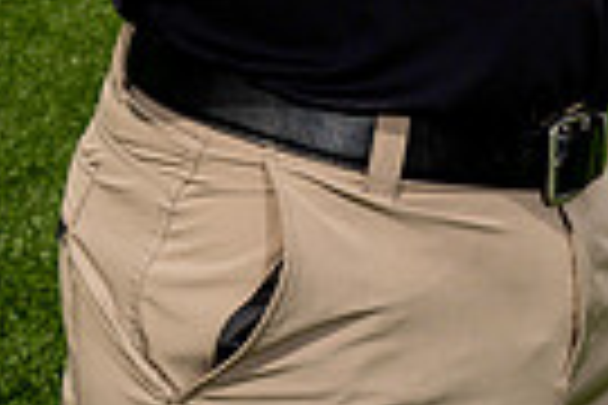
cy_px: -554
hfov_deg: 19.0
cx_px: 401
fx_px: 1807
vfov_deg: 10.9
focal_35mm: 107
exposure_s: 1/250
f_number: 9
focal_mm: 32
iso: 100
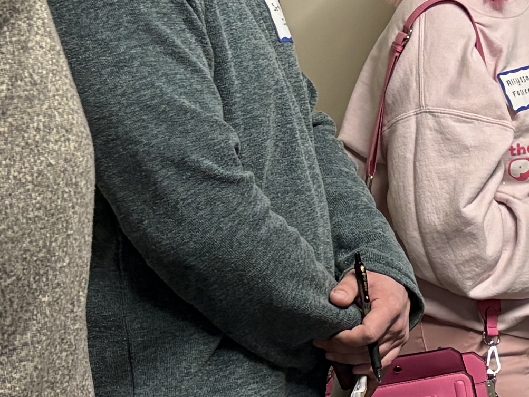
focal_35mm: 148
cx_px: 831
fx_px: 2263
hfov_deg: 12.6
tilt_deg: -3.2
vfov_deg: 10.0
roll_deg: -2.6
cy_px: 26
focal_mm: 5.96
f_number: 1.6
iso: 200
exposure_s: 1/60
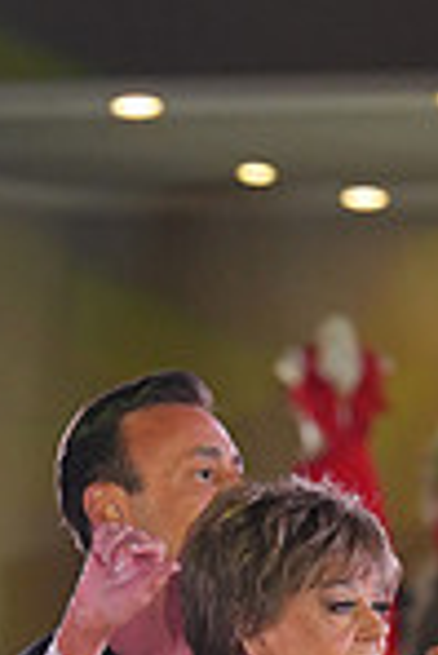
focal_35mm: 508
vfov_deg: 4.0
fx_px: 9249
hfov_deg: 2.7
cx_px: 307
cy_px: 1093
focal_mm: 130
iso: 1250
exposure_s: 1/400
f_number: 4
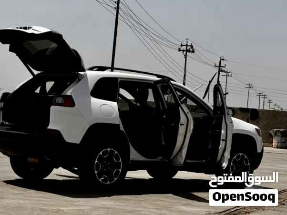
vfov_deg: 28.6
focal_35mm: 51
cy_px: 103
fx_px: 423
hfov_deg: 37.5
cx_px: 137
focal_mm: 6.76
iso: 64
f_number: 1.78
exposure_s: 1/9009
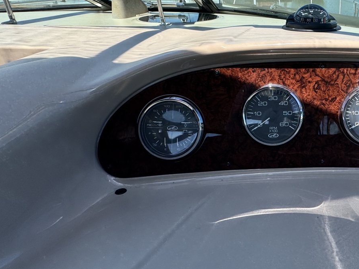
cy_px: 84
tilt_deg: -23.8
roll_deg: -2.3
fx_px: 259
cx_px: 292
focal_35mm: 25
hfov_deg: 62.8
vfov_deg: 53.5
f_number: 2.2
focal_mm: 2.22
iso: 50
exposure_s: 1/993
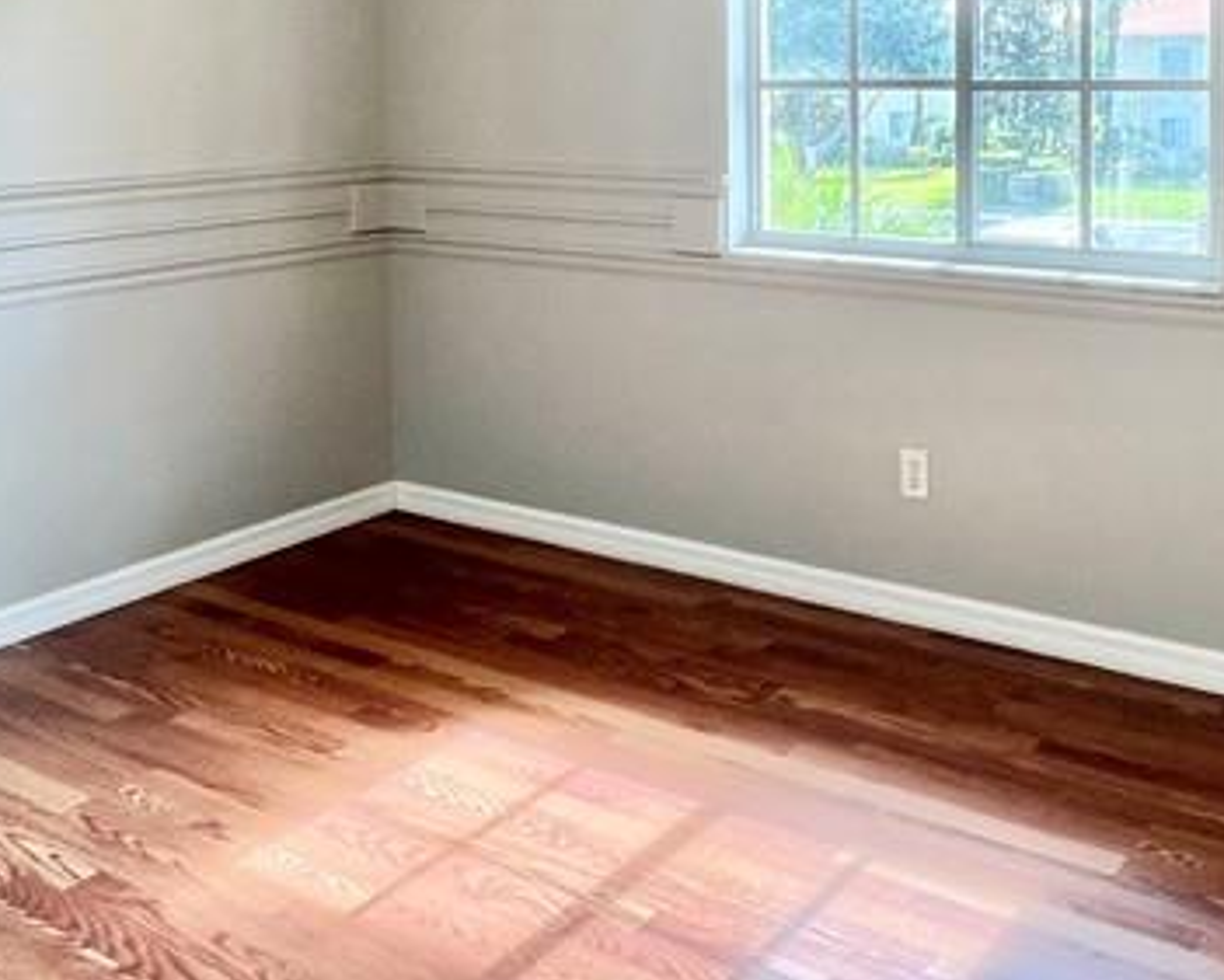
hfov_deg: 48.6
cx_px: 760
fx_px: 1341
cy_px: 146
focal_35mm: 37
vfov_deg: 38.1
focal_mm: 1.57
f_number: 1.8
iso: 64
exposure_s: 1/120
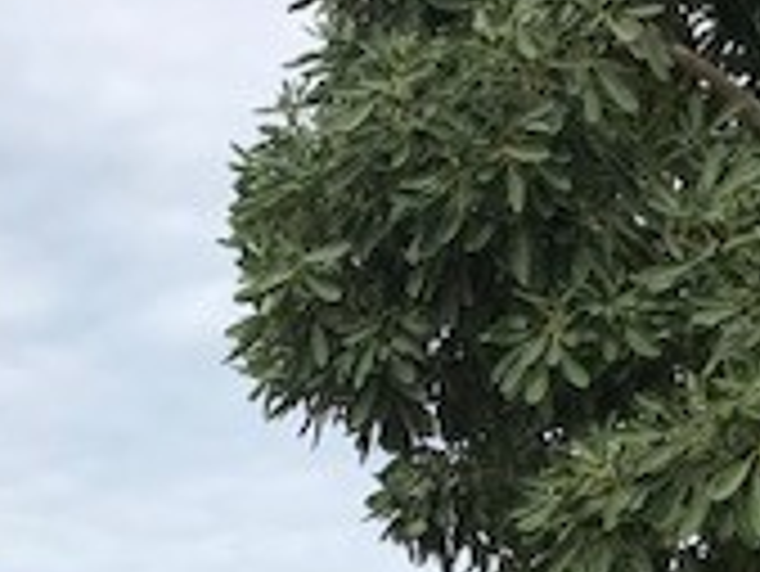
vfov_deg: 12.6
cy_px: 1054
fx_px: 2329
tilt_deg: +2.2
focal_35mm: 106
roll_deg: -0.9
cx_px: 157
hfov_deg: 18.4
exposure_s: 1/2907
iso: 20
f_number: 1.8
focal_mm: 3.99
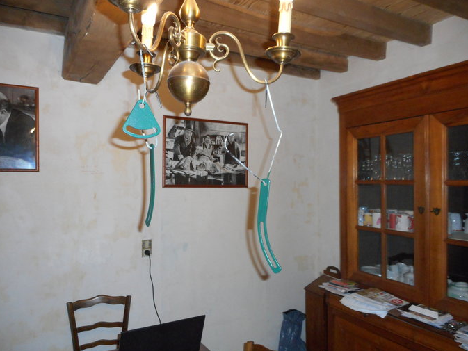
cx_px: 229
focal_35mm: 26
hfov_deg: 67.3
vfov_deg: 53.1
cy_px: 181
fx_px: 352
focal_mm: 4.5
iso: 450
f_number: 3.7
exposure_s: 1/25
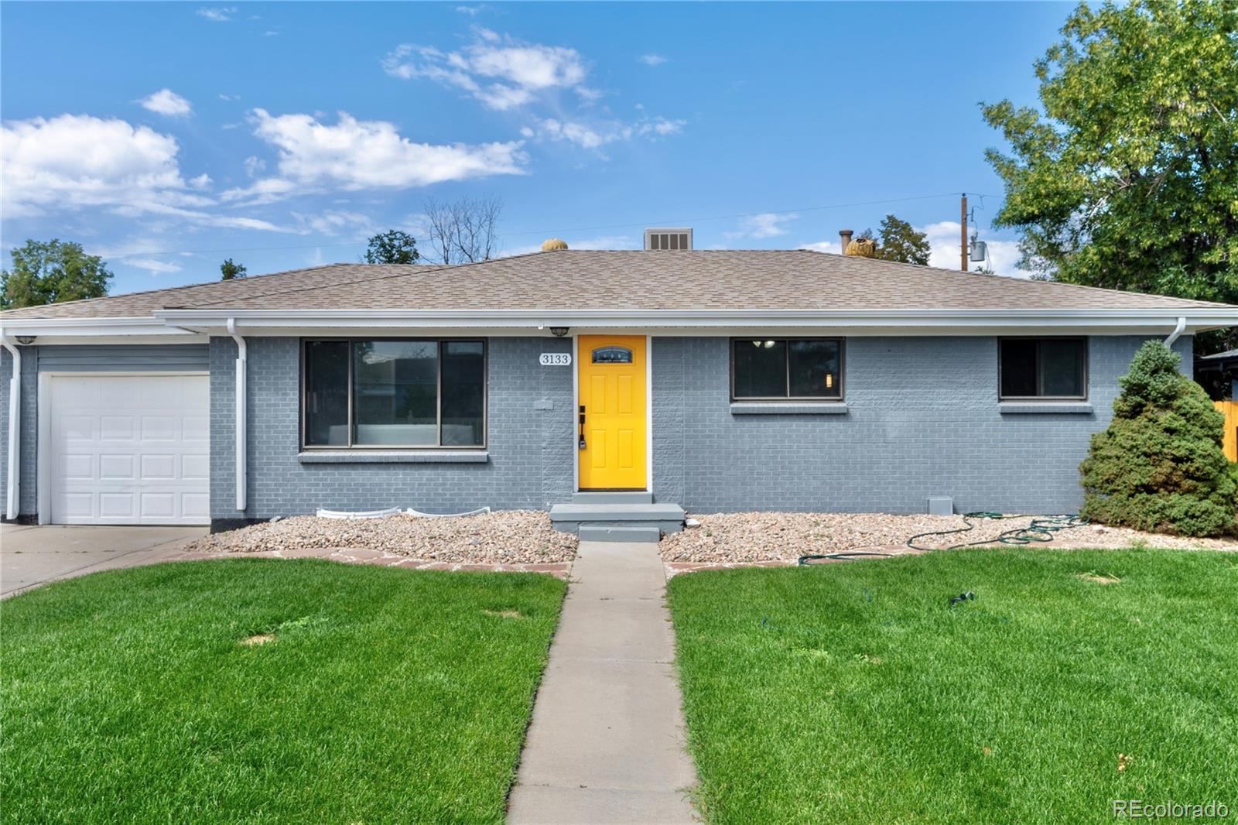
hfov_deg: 60.3
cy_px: 412
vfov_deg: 42.3
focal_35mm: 31
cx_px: 619
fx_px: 1066
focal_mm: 21
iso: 100
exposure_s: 1/125
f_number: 11
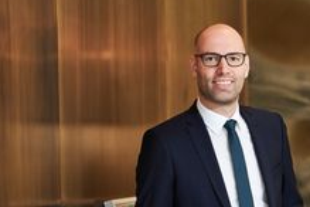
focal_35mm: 246
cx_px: 292
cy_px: 201
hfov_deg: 8.3
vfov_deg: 5.6
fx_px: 2118
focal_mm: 105
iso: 200
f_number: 2.2
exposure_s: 1/100
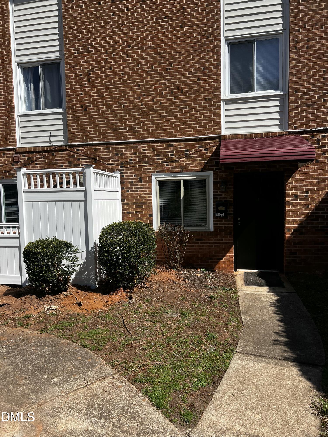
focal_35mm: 26
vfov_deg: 67.3
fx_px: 328
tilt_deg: -4.4
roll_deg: +1.5
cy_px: 218
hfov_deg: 53.1
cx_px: 164
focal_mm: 5.7
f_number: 1.5
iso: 50
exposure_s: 1/4115
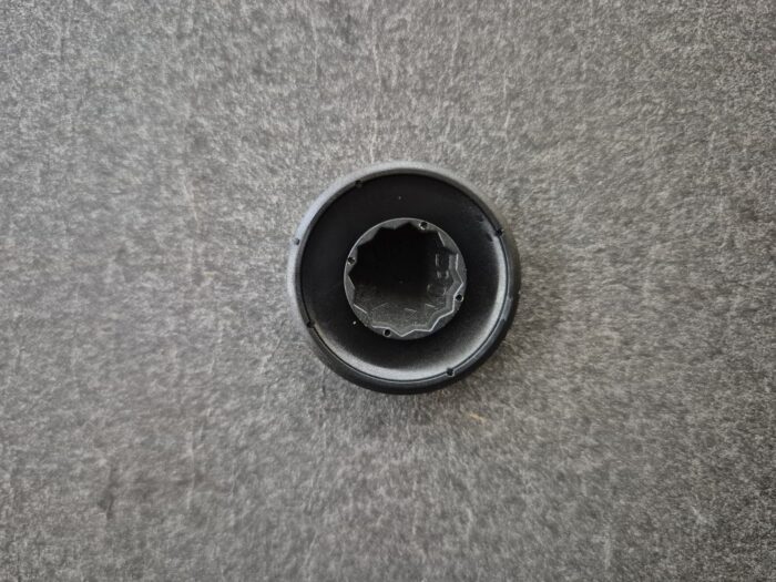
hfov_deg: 73.9
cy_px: 291
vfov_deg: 58.9
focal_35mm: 23
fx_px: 516
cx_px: 388
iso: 1600
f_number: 1.8
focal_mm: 5.4
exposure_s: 1/50
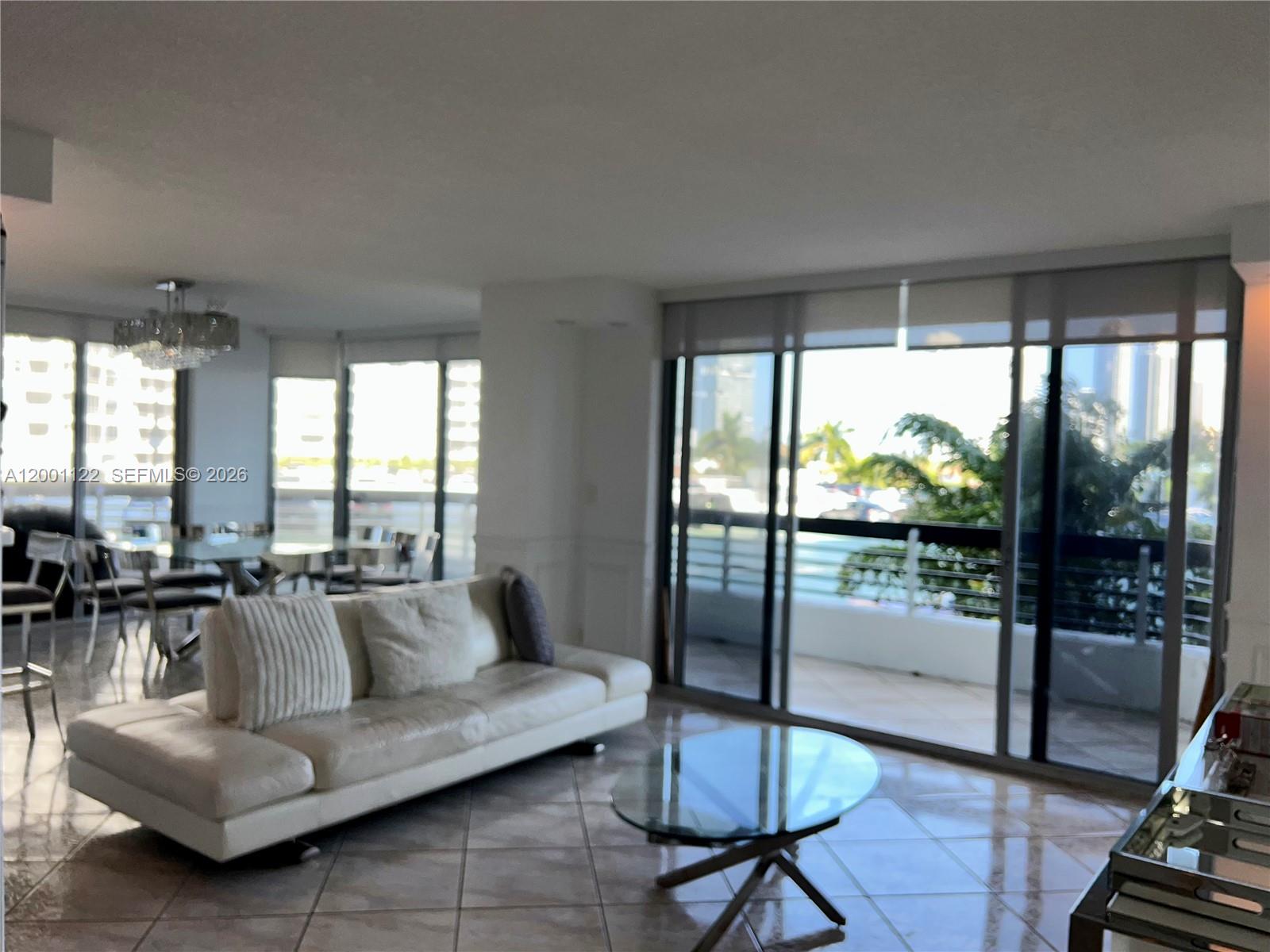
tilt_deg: -2.3
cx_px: 635
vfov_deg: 53.1
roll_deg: -1.4
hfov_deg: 67.3
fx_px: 954
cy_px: 476
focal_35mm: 26
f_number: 1.5
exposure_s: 1/450
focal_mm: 5.7
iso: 40
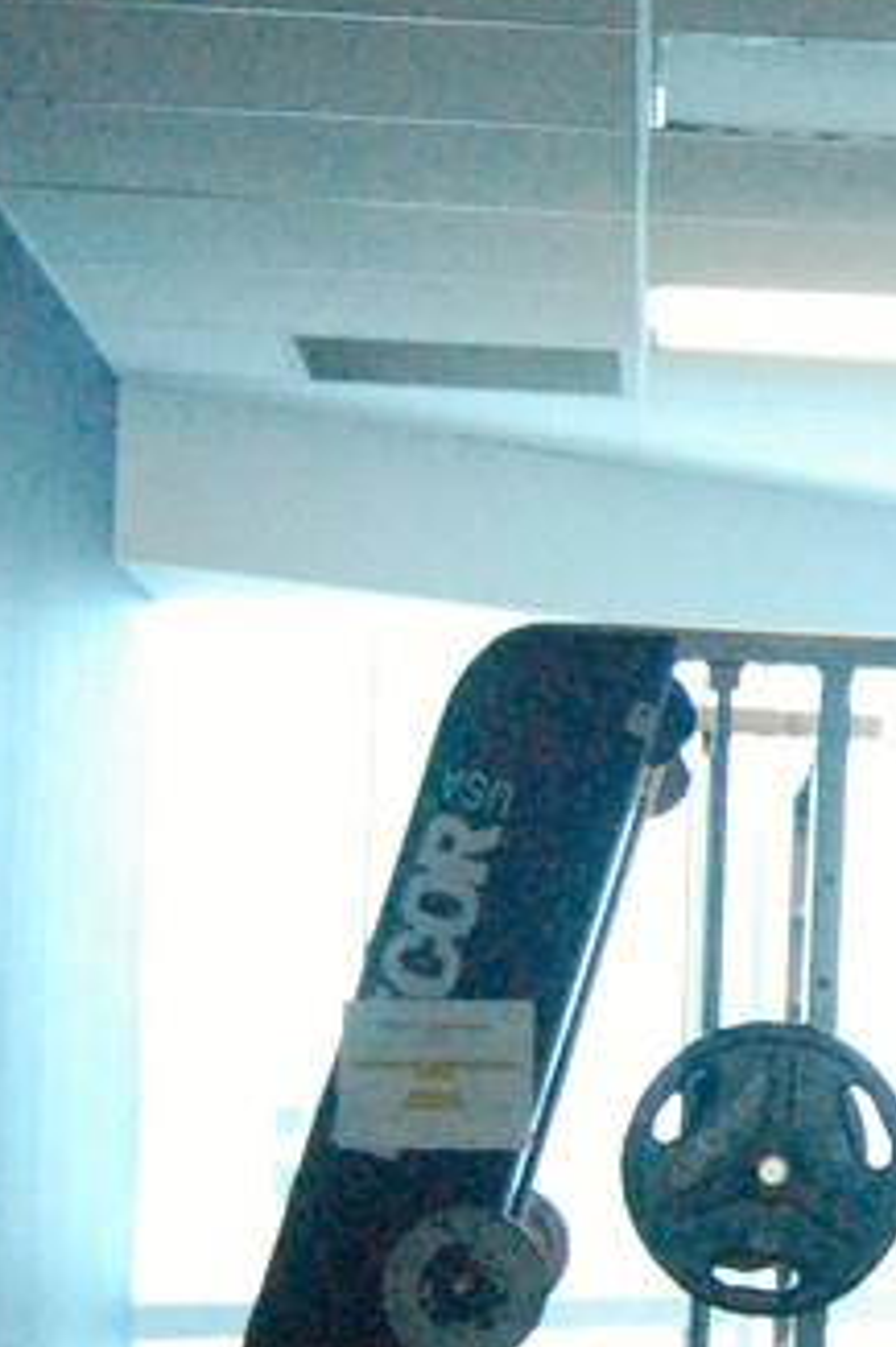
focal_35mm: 130
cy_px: 828
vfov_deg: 15.8
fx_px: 4858
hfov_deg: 10.3
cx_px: 1175
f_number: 4
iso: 3200
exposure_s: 1/320
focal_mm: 26
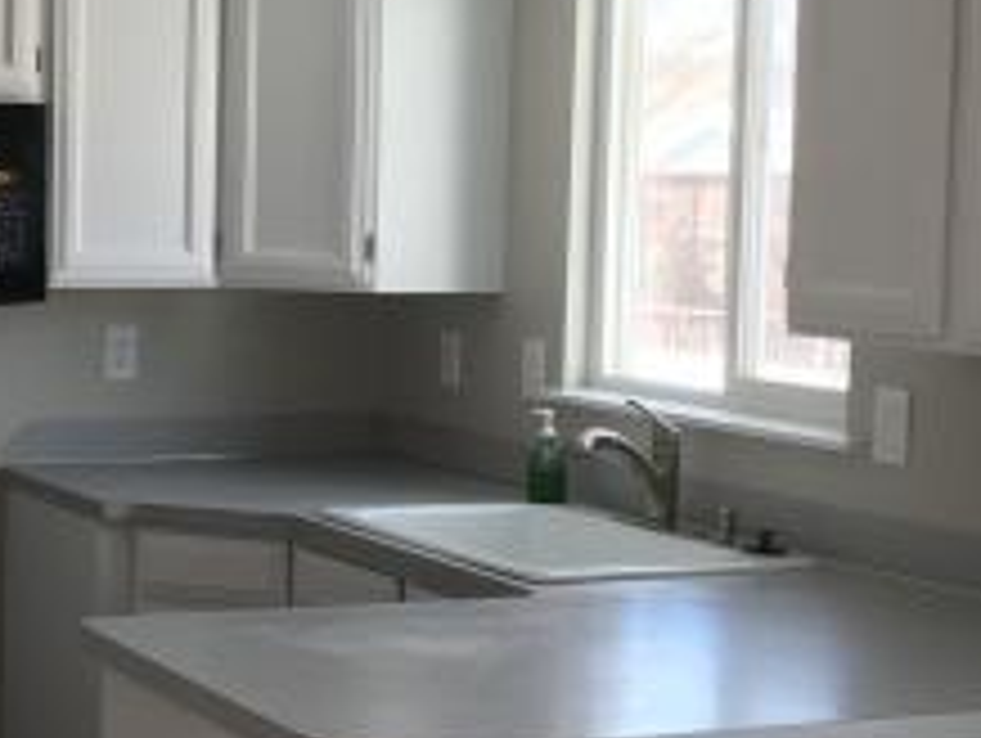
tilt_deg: -4.0
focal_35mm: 85
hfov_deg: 22.3
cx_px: 45
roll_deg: -1.0
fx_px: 2412
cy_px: 360
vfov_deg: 17.4
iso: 32
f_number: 2.2
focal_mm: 4.15
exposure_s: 1/60
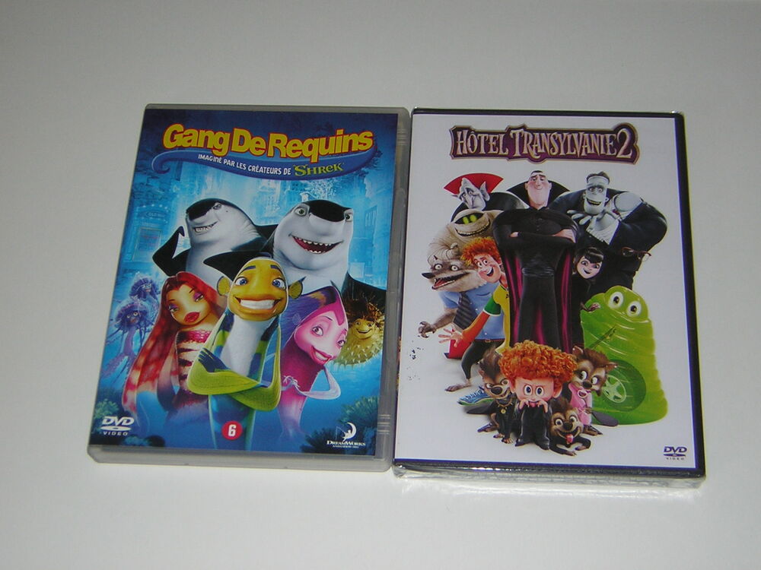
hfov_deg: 33.2
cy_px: 285
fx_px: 1275
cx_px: 380
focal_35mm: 58
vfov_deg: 25.2
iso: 50
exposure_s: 1/60.1
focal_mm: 7.6
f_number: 3.3
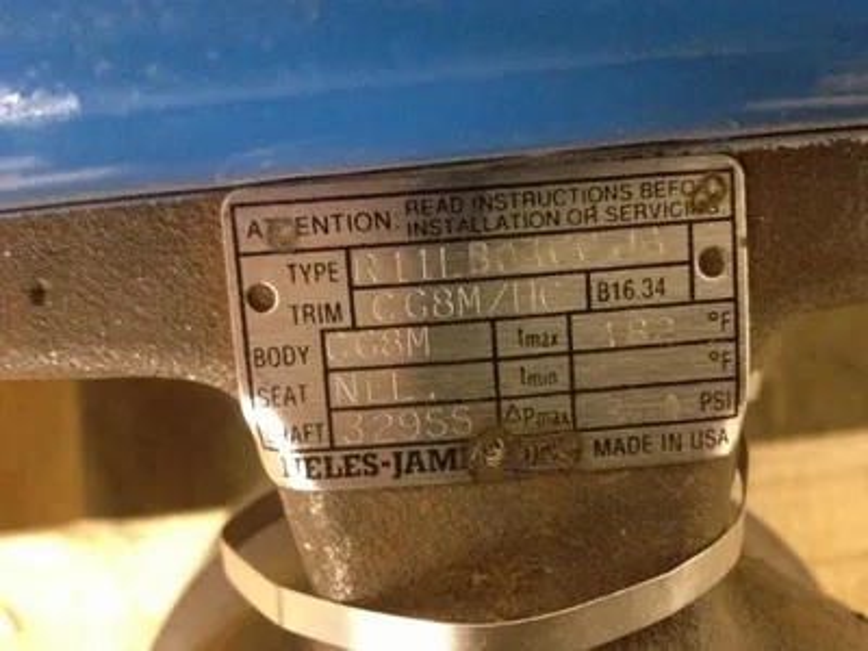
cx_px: 434
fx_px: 878
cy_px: 326
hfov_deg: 52.6
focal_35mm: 35
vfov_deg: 40.7
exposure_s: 1/15
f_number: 2.4
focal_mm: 4.28
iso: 640
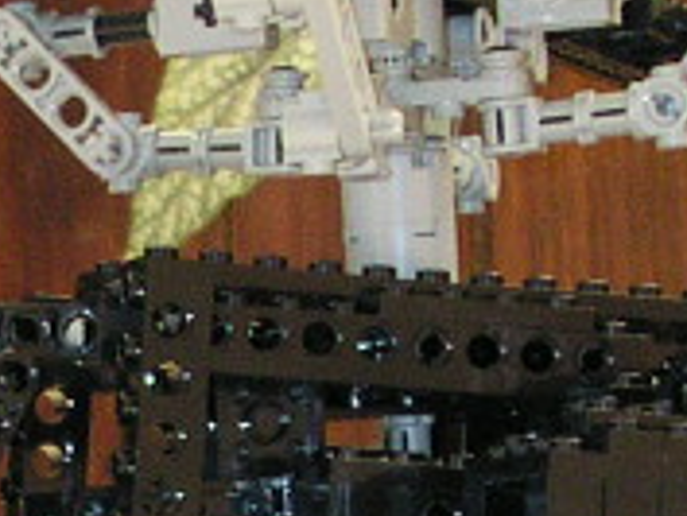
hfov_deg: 6.9
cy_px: 912
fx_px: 5640
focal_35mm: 284
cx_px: -155
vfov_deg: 5.2
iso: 200
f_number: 3.2
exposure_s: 1/9.3
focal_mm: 7.5
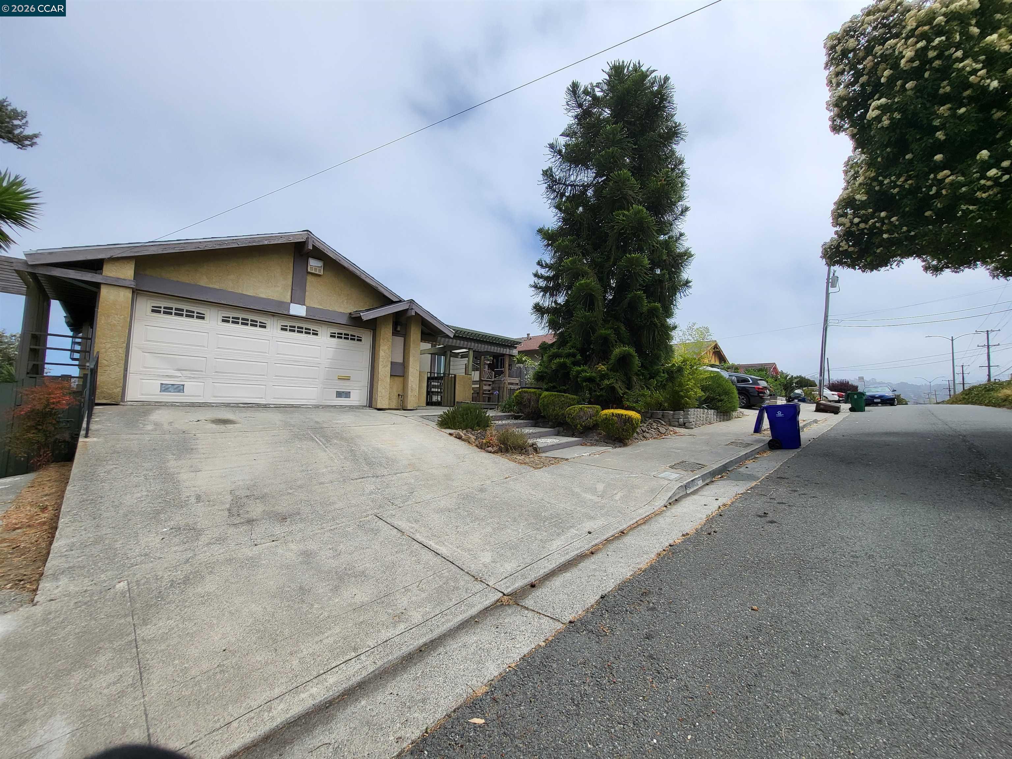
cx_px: 506
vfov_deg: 89.9
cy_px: 380
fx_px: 380
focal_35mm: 13
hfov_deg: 106.2
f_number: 2.2
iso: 32
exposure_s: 1/1376
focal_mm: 1.74
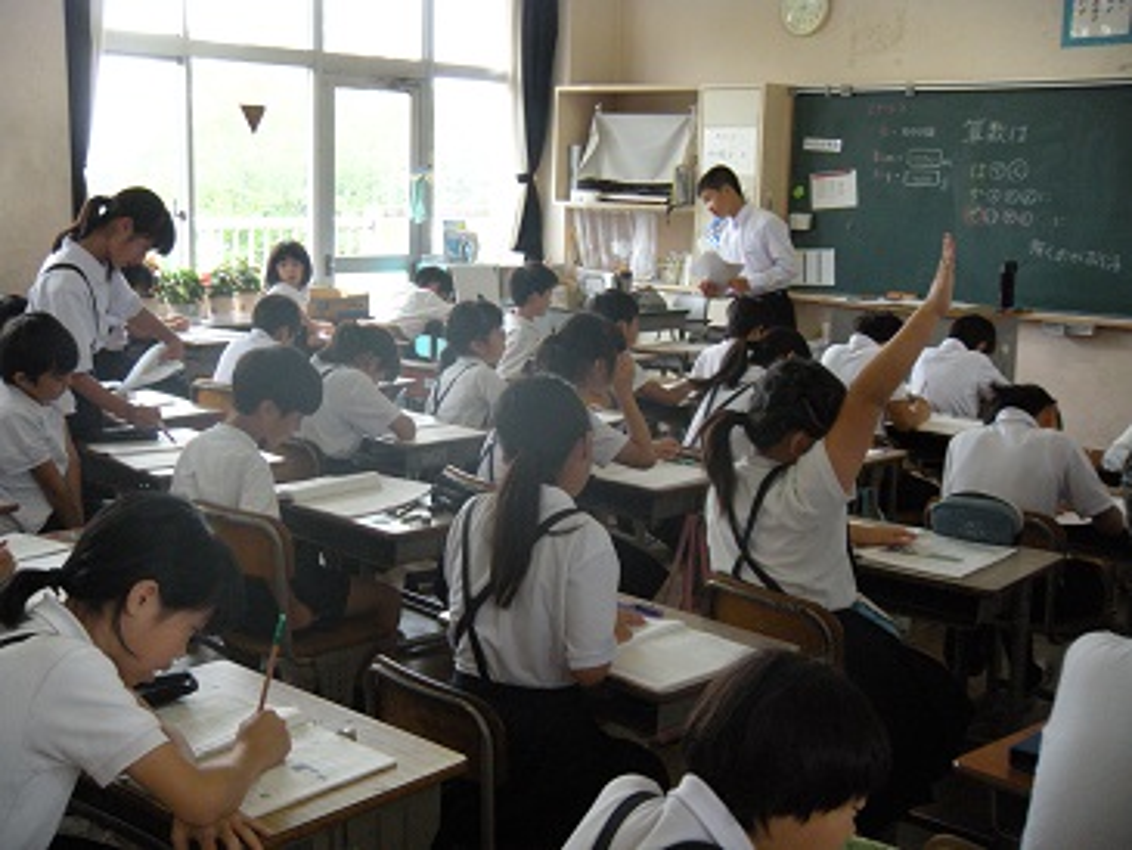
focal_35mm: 49
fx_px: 1603
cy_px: 425
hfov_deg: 38.9
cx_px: 566
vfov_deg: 29.7
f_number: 4.1
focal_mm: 8.2
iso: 300
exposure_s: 1/62.4
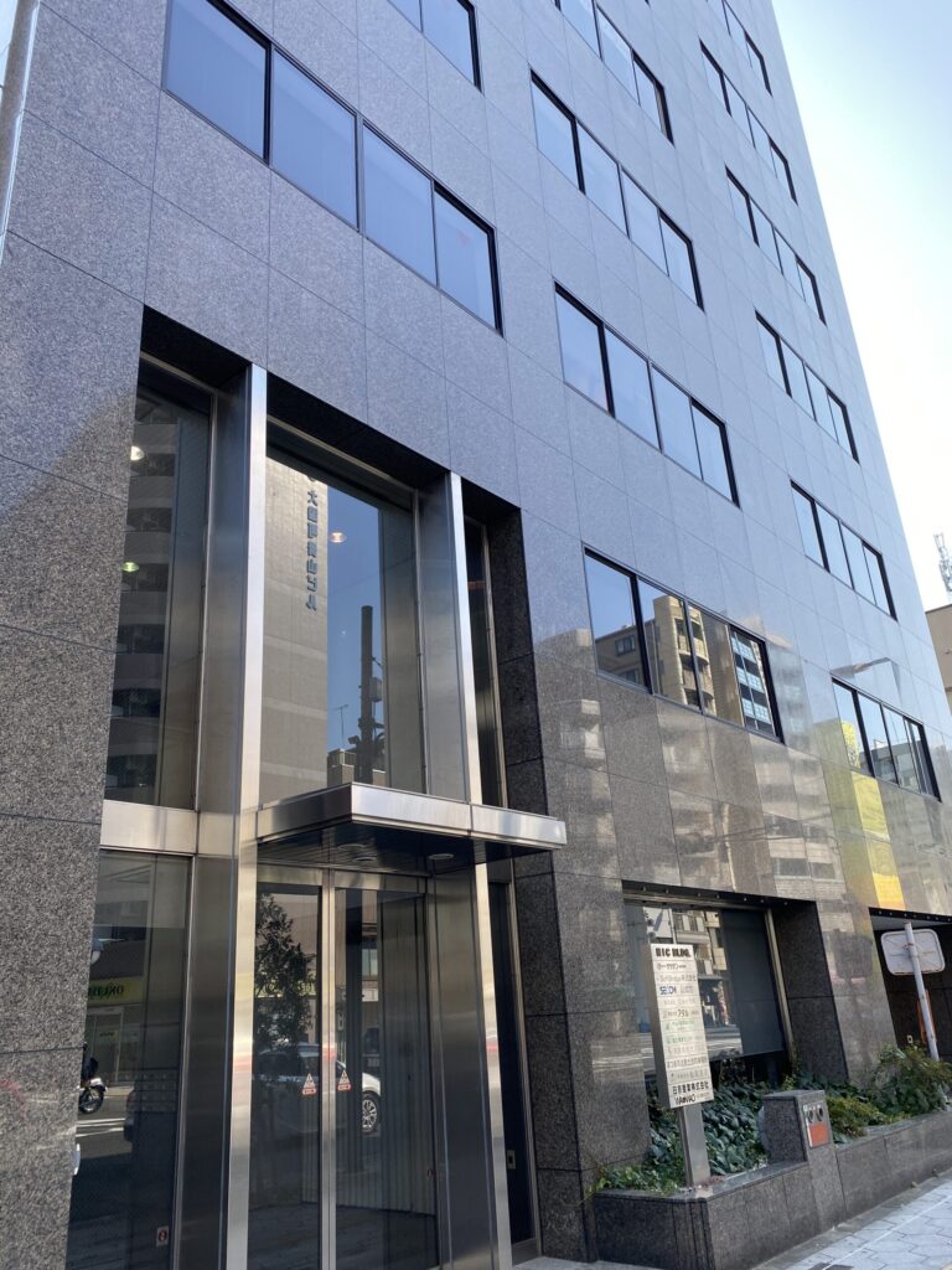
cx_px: 476
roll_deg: +3.5
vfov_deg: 67.3
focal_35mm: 26
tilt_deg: +23.2
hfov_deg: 53.1
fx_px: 953
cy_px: 635
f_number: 1.8
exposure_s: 1/698
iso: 32
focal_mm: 4.25
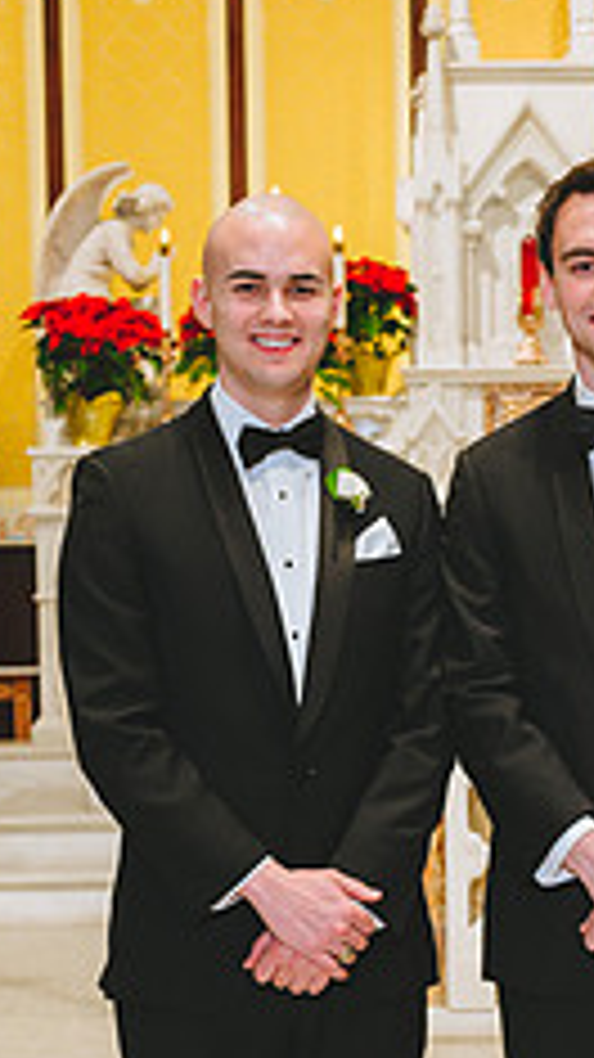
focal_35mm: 96
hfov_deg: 12.5
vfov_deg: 22.1
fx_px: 2691
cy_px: 765
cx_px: 493
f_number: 5.6
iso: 1600
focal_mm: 48
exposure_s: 1/160
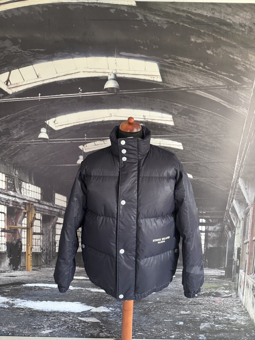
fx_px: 236
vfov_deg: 71.6
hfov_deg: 56.8
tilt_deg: -8.8
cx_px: 128
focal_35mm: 24
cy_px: 170
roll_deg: -1.7
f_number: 1.78
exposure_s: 1/60
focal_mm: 6.76
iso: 500
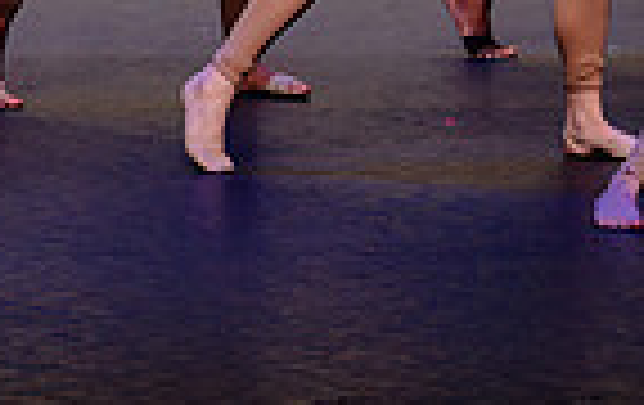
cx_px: 382
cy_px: -462
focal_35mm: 500
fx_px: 8793
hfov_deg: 4.2
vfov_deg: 2.6
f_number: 2.8
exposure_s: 1/500
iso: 1250
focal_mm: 105
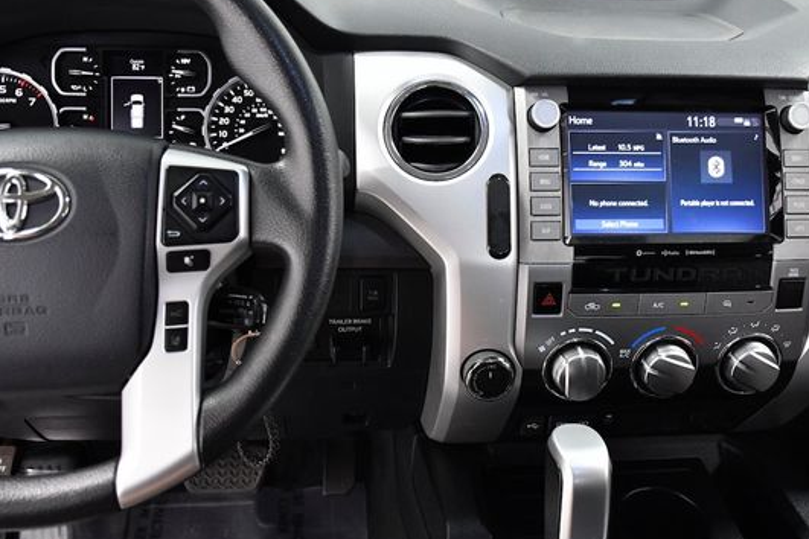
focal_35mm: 41
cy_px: 254
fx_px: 921
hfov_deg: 47.3
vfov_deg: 32.6
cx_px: 451
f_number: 3.8
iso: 2500
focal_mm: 23
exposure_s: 1/160
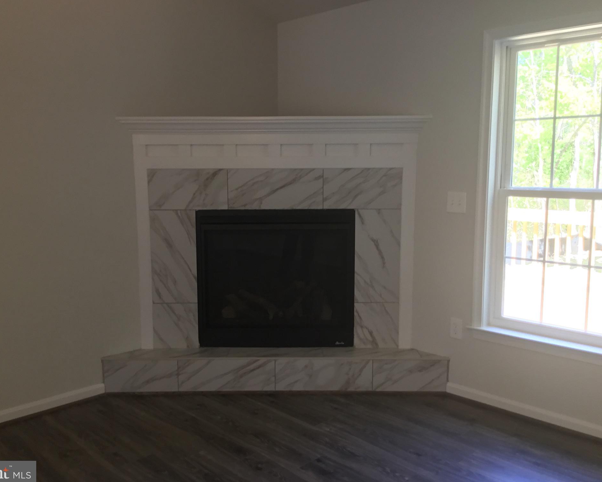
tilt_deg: -4.6
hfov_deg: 54.2
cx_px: 284
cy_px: 241
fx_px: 588
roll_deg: +1.9
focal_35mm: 33
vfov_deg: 44.5
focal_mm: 3.3
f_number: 2.4
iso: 40
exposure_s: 1/30
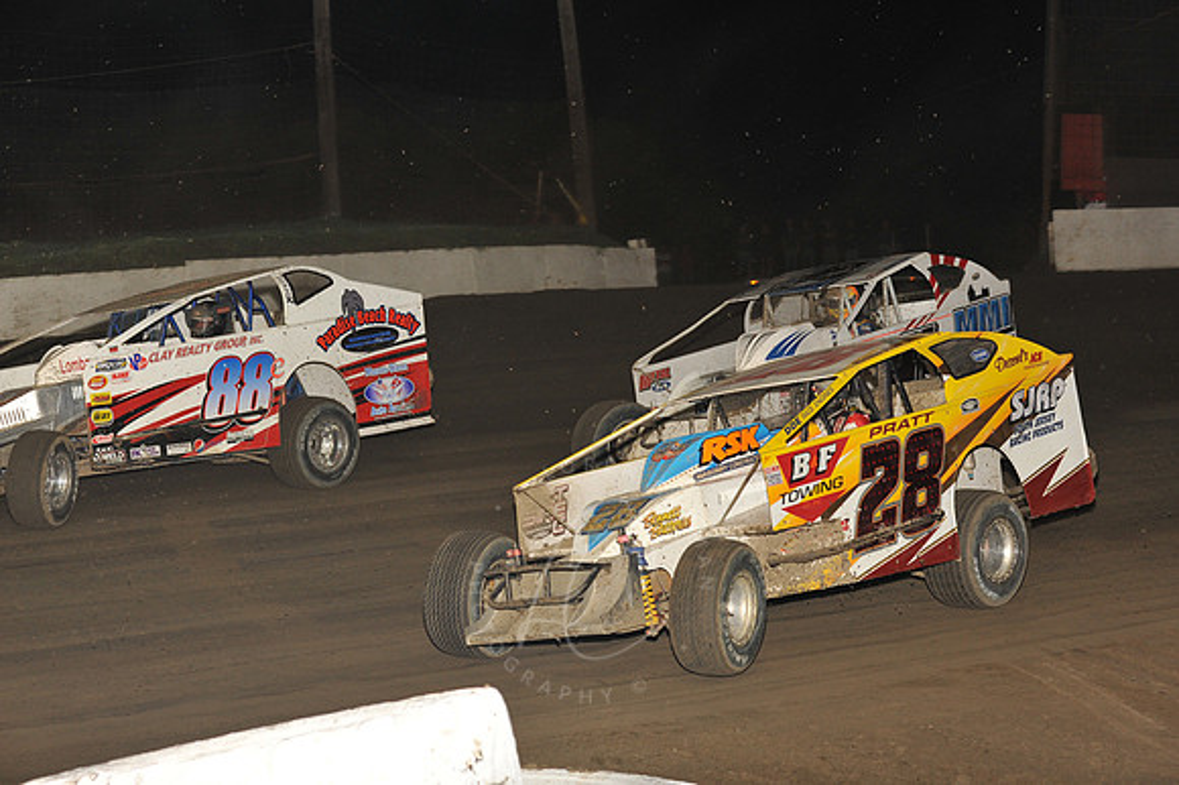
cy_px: 392
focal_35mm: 80
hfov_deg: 25.4
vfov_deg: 17.0
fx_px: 2618
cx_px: 590
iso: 1250
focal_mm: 80
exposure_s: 1/320
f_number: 6.3
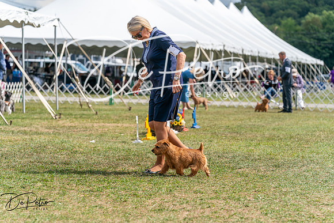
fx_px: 1188
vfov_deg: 10.7
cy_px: 112
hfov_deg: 16.0
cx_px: 167
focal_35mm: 128
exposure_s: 1/2000
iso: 320
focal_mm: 128
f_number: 5
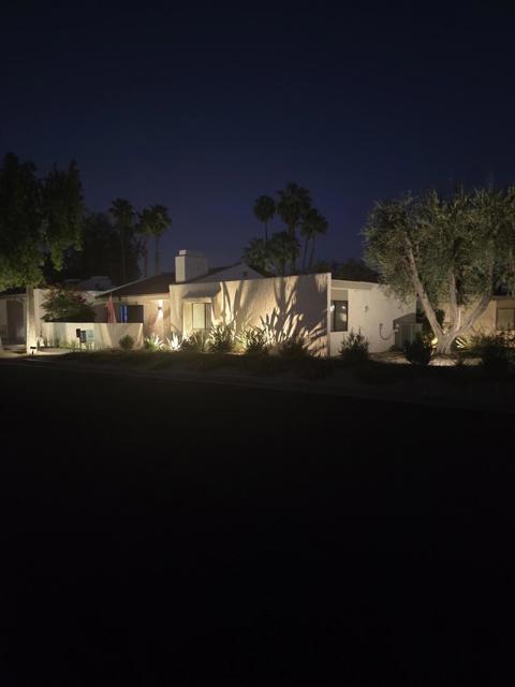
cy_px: 344
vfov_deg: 73.9
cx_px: 258
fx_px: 456
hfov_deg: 58.9
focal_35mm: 23
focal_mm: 5.4
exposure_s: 1/15
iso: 2000
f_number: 1.8
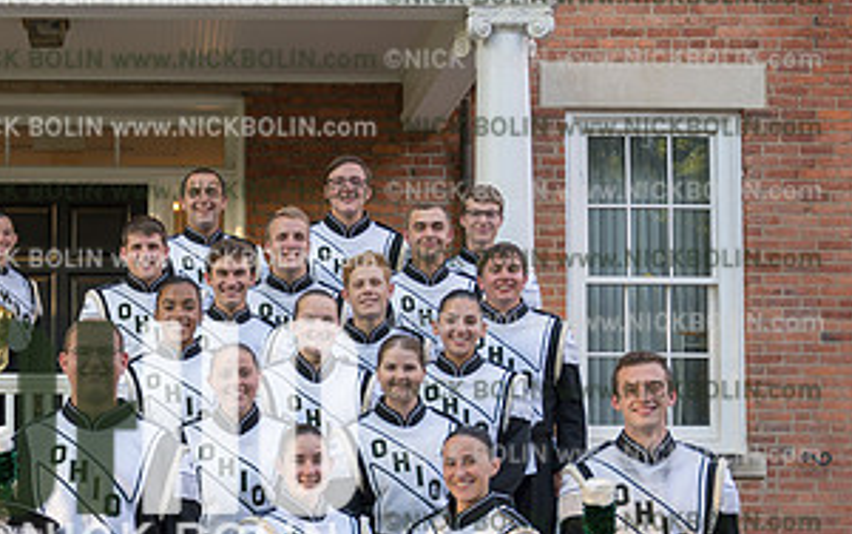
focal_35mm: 66
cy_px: 456
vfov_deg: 19.5
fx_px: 1534
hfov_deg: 30.2
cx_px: 156
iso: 125
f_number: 4
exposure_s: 1/60
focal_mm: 33.5
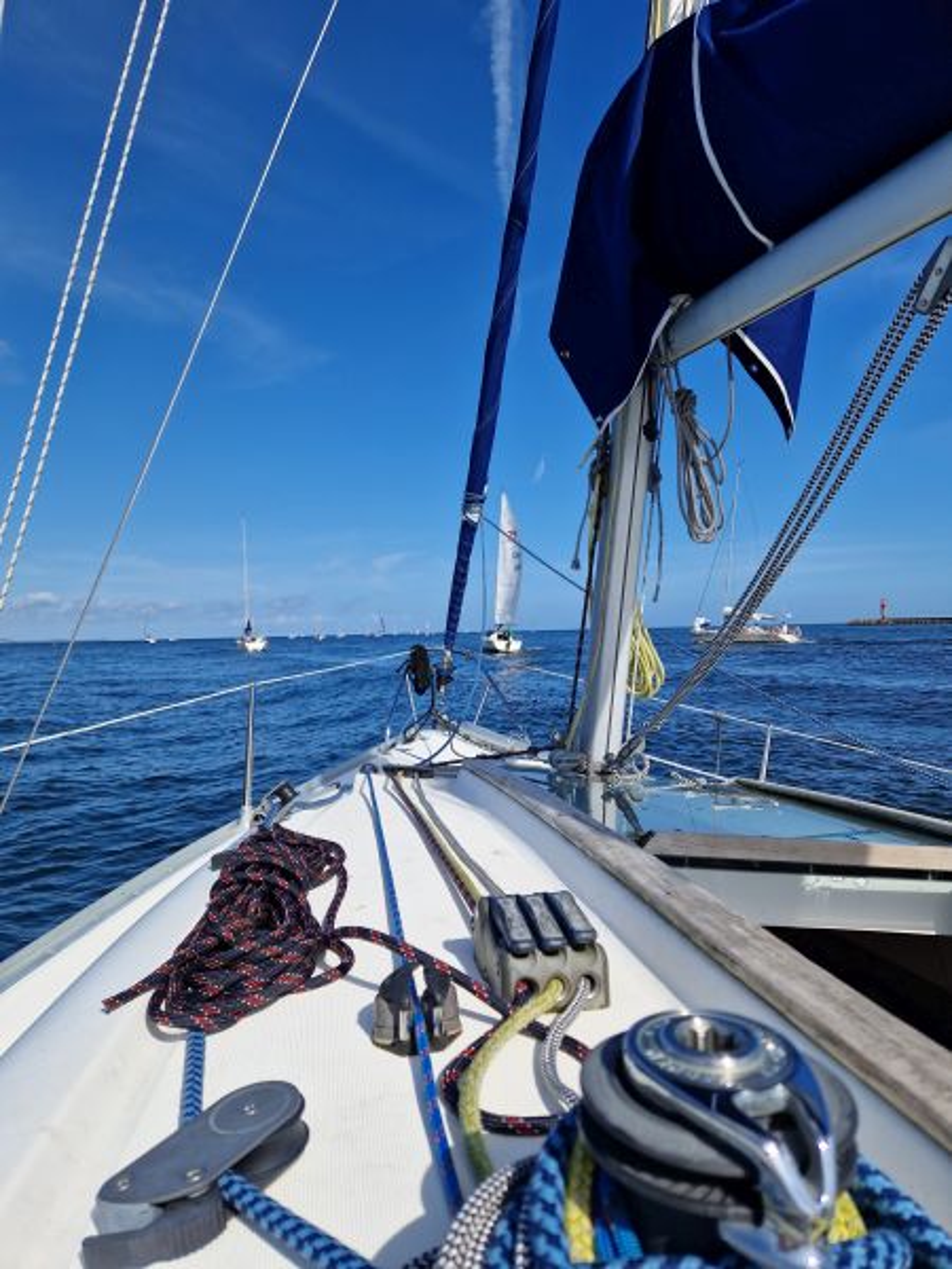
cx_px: 476
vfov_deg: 73.9
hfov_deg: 58.9
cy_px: 634
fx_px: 843
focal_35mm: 23
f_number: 1.8
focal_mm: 5.4
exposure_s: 1/2792
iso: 50
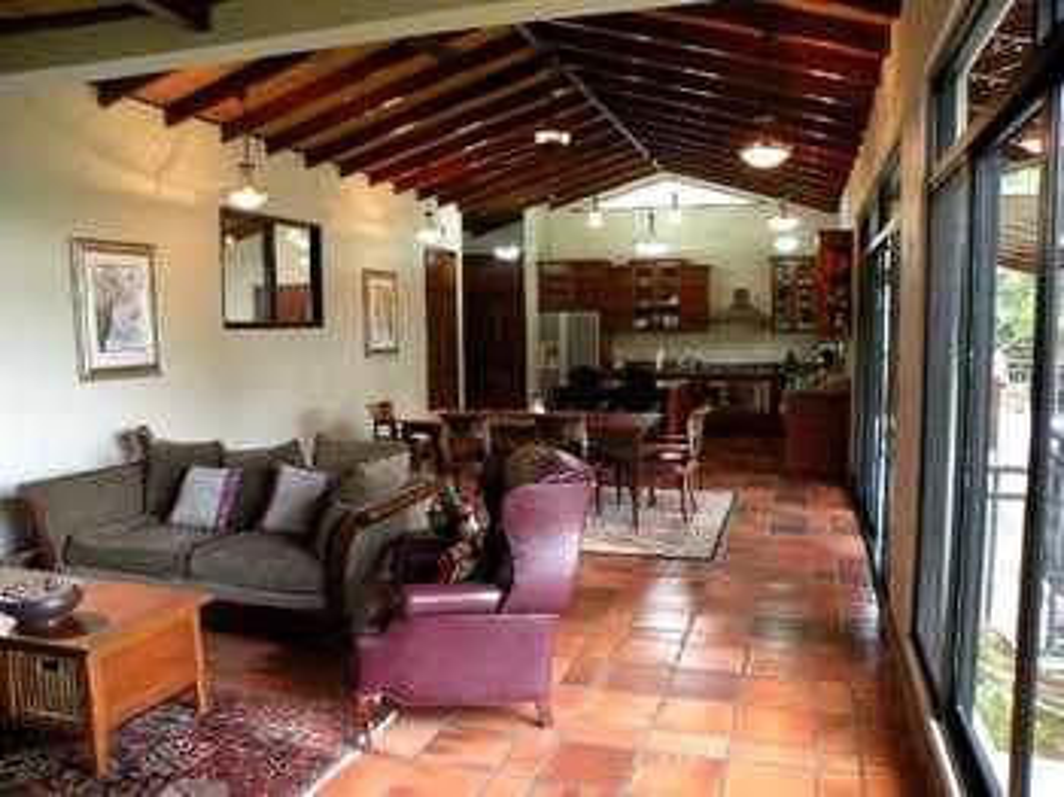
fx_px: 829
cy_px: 398
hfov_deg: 65.4
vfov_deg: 51.3
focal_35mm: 27
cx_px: 532
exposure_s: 1/33.3
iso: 400
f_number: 2.8
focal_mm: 4.7
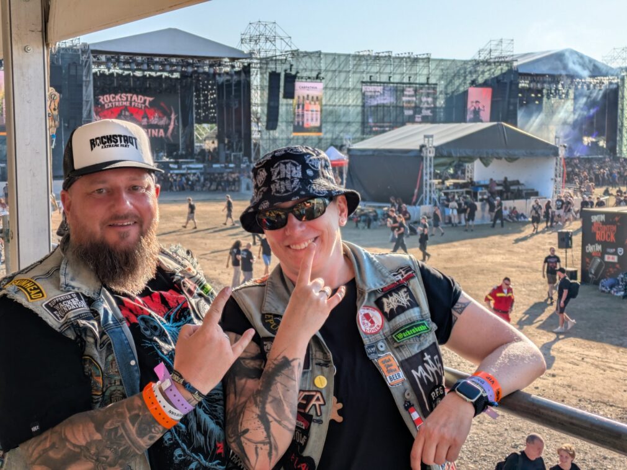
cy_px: 235
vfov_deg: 28.6
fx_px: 924
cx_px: 314
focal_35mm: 51
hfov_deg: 37.5
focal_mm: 5.43
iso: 44
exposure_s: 1/2681
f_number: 1.89
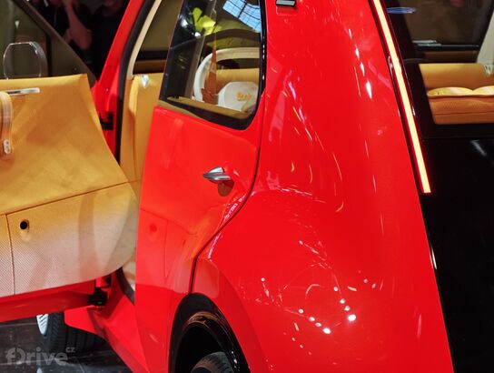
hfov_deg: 19.6
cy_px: 186
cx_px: 247
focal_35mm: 100
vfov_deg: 14.8
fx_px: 1430
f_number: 2.96
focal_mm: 26.5
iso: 50
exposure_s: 1/100
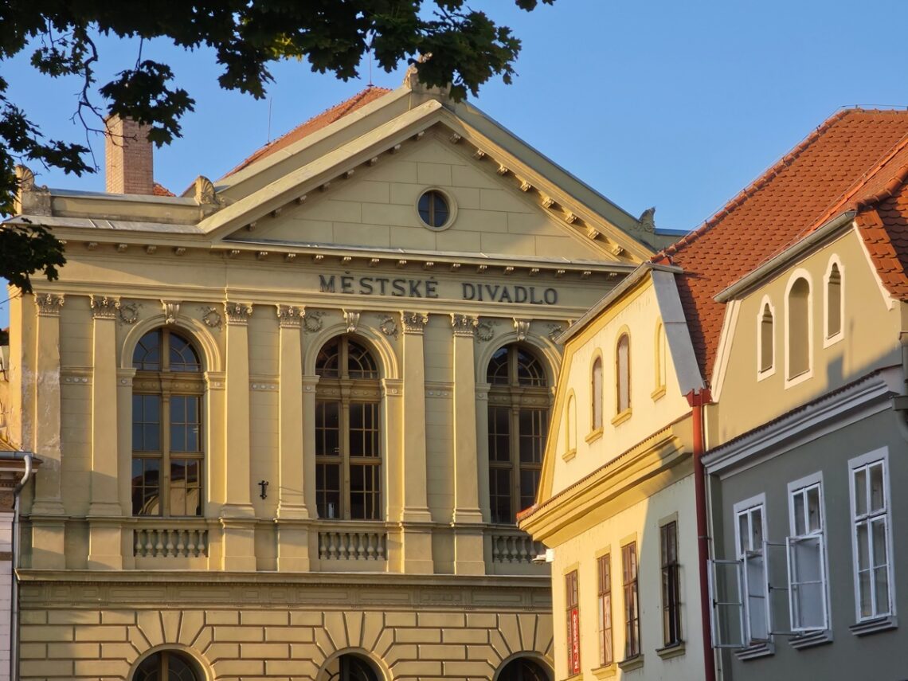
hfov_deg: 17.1
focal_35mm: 115
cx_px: 454
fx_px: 3017
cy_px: 340
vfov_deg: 12.9
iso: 25
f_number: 2.9
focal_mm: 18.6
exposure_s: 1/511
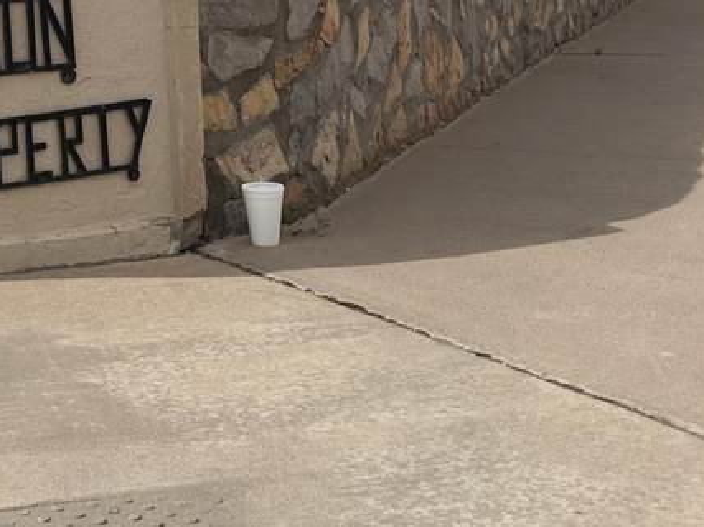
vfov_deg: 19.7
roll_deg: +2.6
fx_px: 1464
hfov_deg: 25.1
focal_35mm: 72
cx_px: -68
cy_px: -26
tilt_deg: -3.1
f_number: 1.78
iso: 80
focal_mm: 6.86
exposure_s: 1/9709
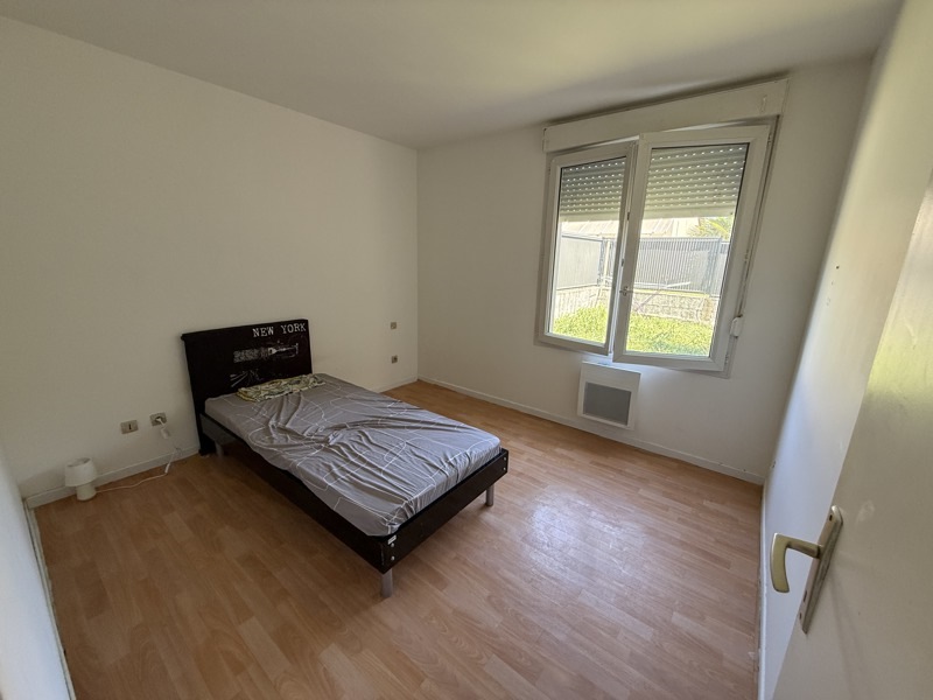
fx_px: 377
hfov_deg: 102.1
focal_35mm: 14
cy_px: 350
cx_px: 466
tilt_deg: -13.5
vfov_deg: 85.7
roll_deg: -1.5
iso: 125
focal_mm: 2.22
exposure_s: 1/99
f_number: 2.2
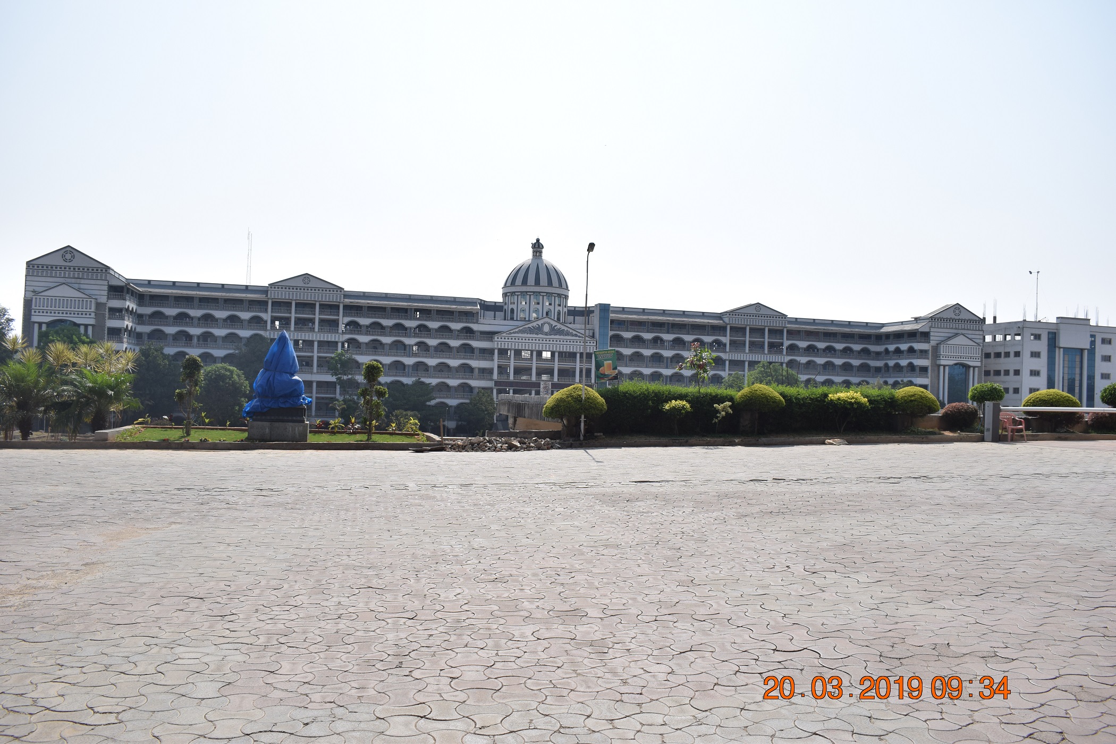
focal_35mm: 30
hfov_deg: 61.9
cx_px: 558
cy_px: 372
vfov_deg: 43.6
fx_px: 930
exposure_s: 1/1000
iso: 200
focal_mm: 20
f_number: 8
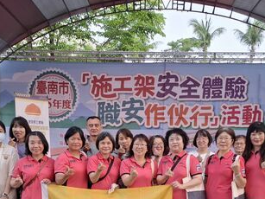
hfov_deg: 42.1
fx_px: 344
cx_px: 135
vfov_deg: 30.7
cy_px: 179
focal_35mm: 45
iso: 200
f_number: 1.8
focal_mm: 5.54
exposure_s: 1/120
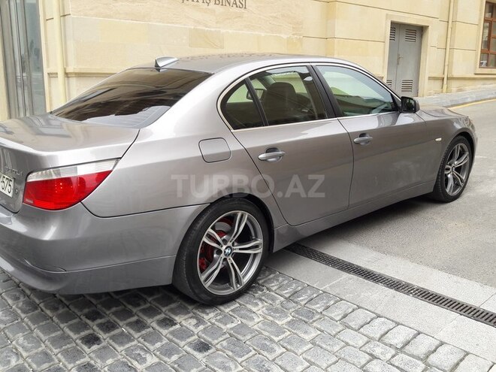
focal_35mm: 28
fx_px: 401
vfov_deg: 49.7
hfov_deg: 63.4
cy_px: 186
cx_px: 248
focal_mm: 3.7
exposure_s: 1/243
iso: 40
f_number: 1.9
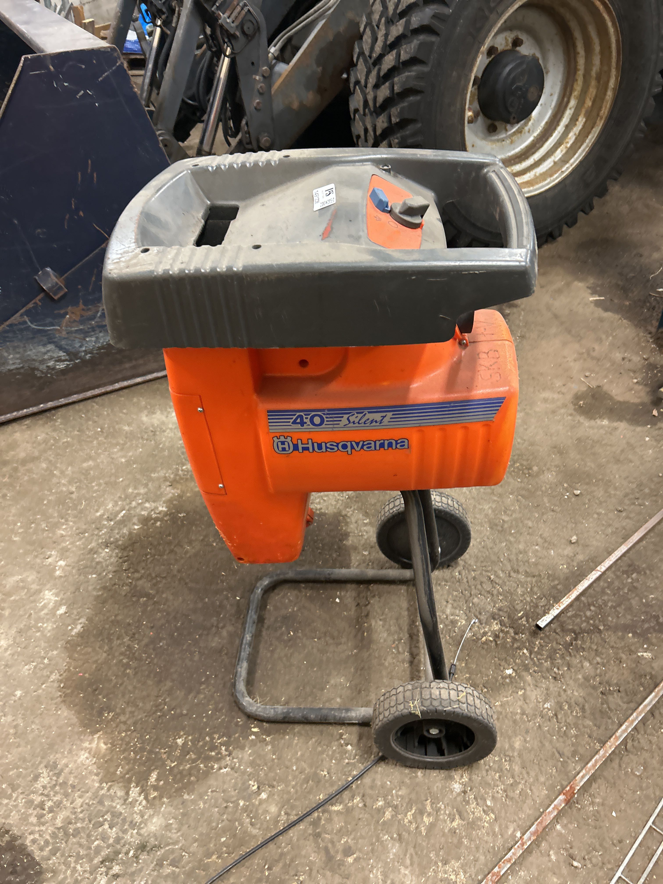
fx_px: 664
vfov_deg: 67.3
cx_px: 332
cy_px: 442
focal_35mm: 26
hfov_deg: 53.1
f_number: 1.5
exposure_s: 1/50
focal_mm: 5.7
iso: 320
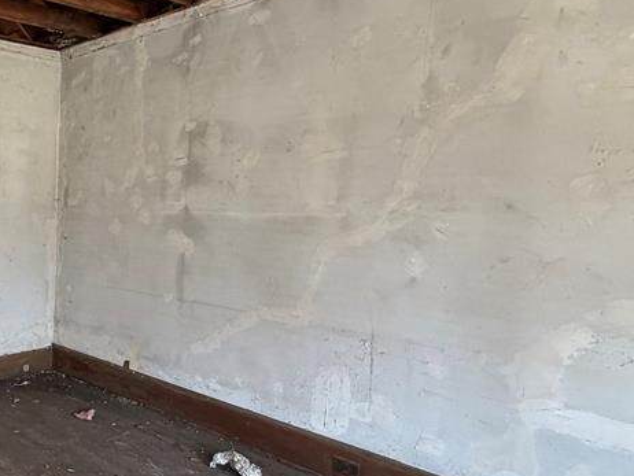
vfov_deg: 45.5
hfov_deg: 48.1
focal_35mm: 31
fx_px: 568
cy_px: 244
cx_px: -1
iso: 320
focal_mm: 2.22
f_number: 2.2
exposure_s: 1/121
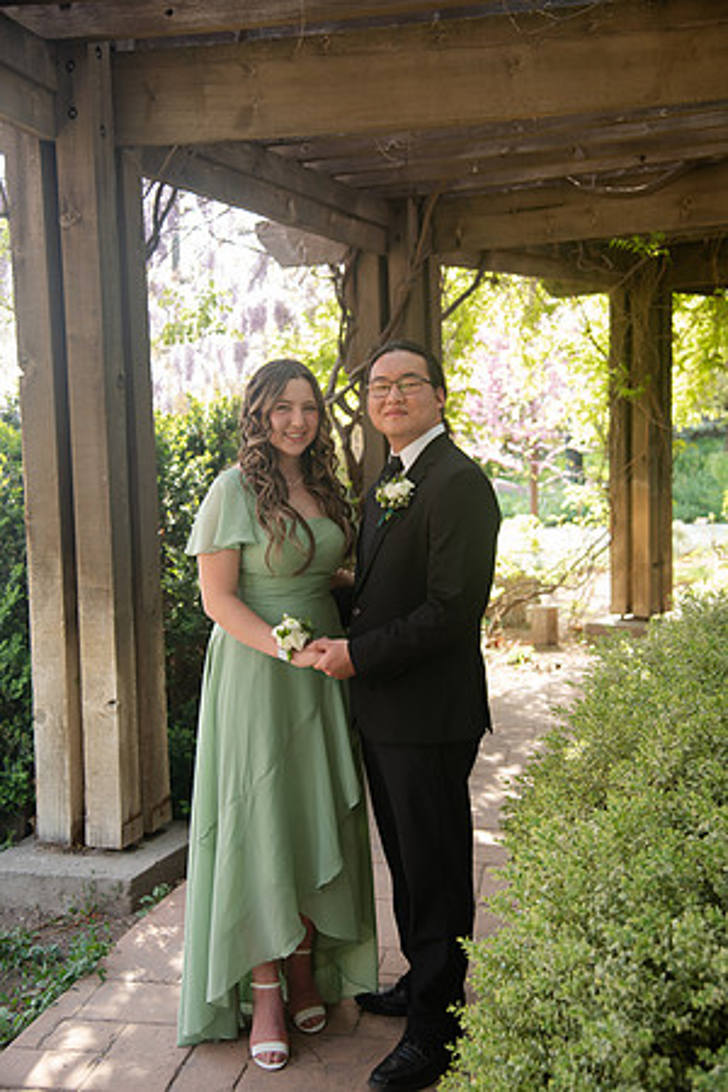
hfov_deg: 30.5
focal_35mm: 44
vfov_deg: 44.5
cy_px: 546
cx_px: 364
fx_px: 1335
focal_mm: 44
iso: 400
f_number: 4
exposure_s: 1/125
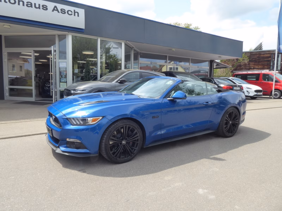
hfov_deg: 71.6
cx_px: 141
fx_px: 196
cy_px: 106
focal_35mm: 24
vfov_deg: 56.8
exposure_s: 1/100
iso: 125
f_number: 7.1
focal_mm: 4.3
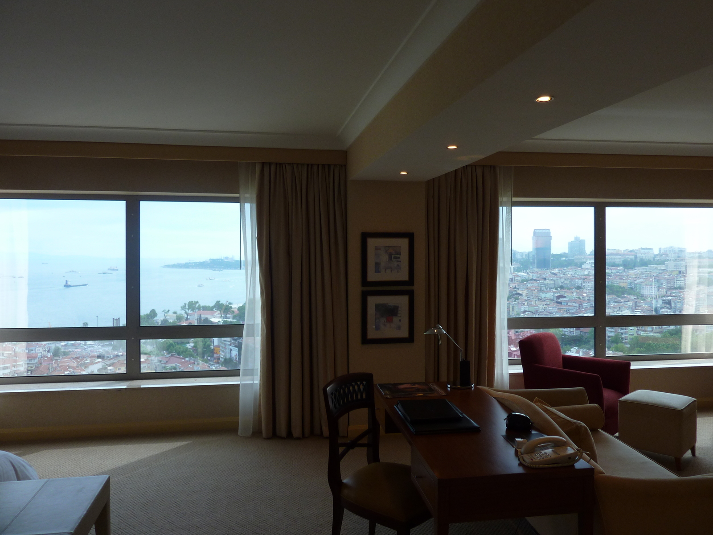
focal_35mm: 25
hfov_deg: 69.4
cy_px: 268
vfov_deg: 54.9
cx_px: 356
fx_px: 515
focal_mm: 4.1
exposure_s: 1/100
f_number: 3.3
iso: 80
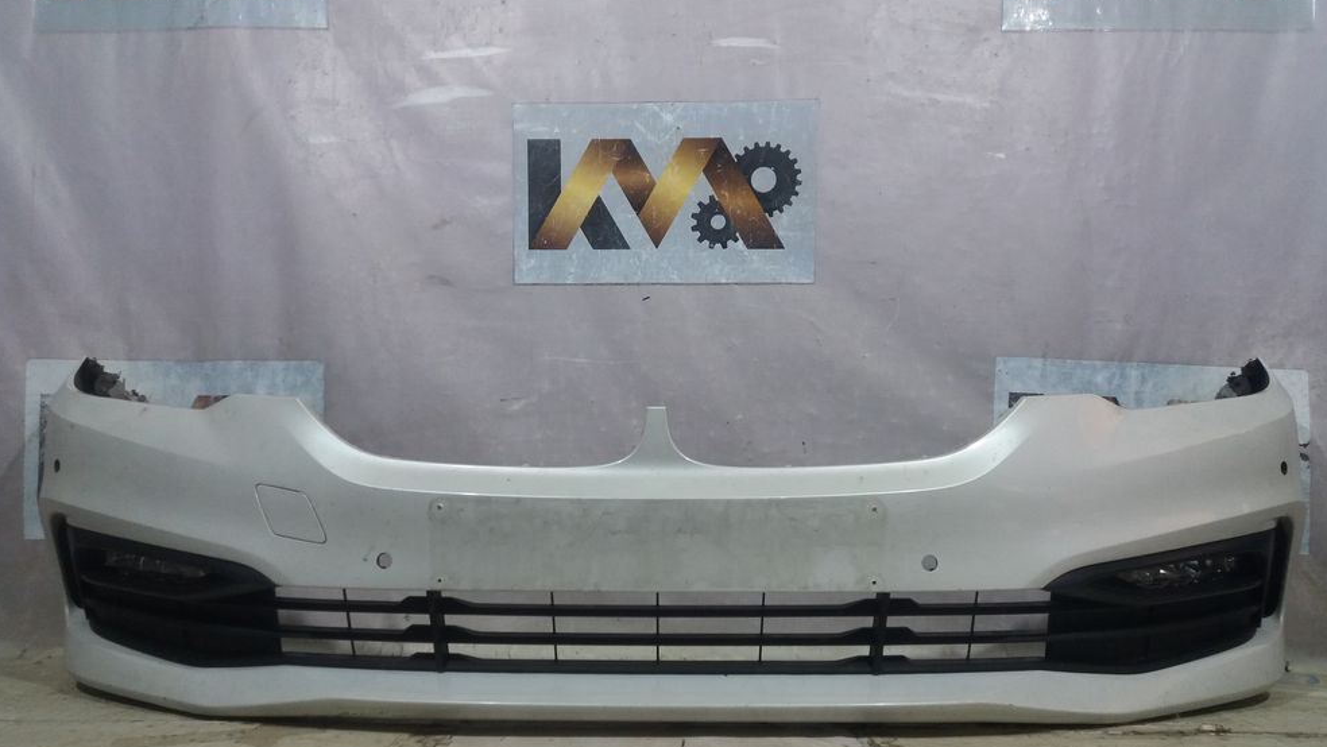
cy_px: 453
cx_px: 668
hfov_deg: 62.6
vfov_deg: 37.6
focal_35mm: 31
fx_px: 1091
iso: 100
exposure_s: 1/33
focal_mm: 3.7
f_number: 1.9
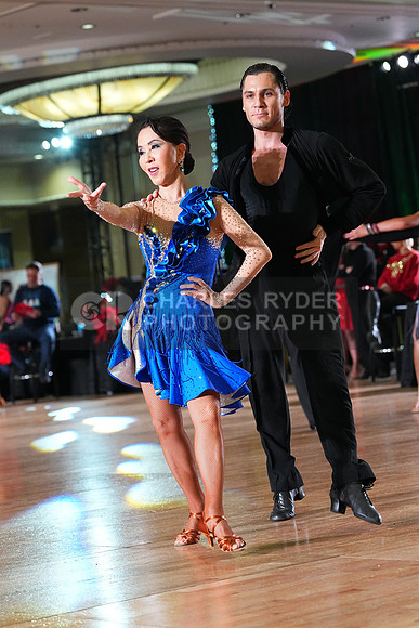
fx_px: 1884
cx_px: 210
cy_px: 314
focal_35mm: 108
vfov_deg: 18.9
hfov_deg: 12.7
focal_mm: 108
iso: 8000
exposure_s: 1/400
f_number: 5
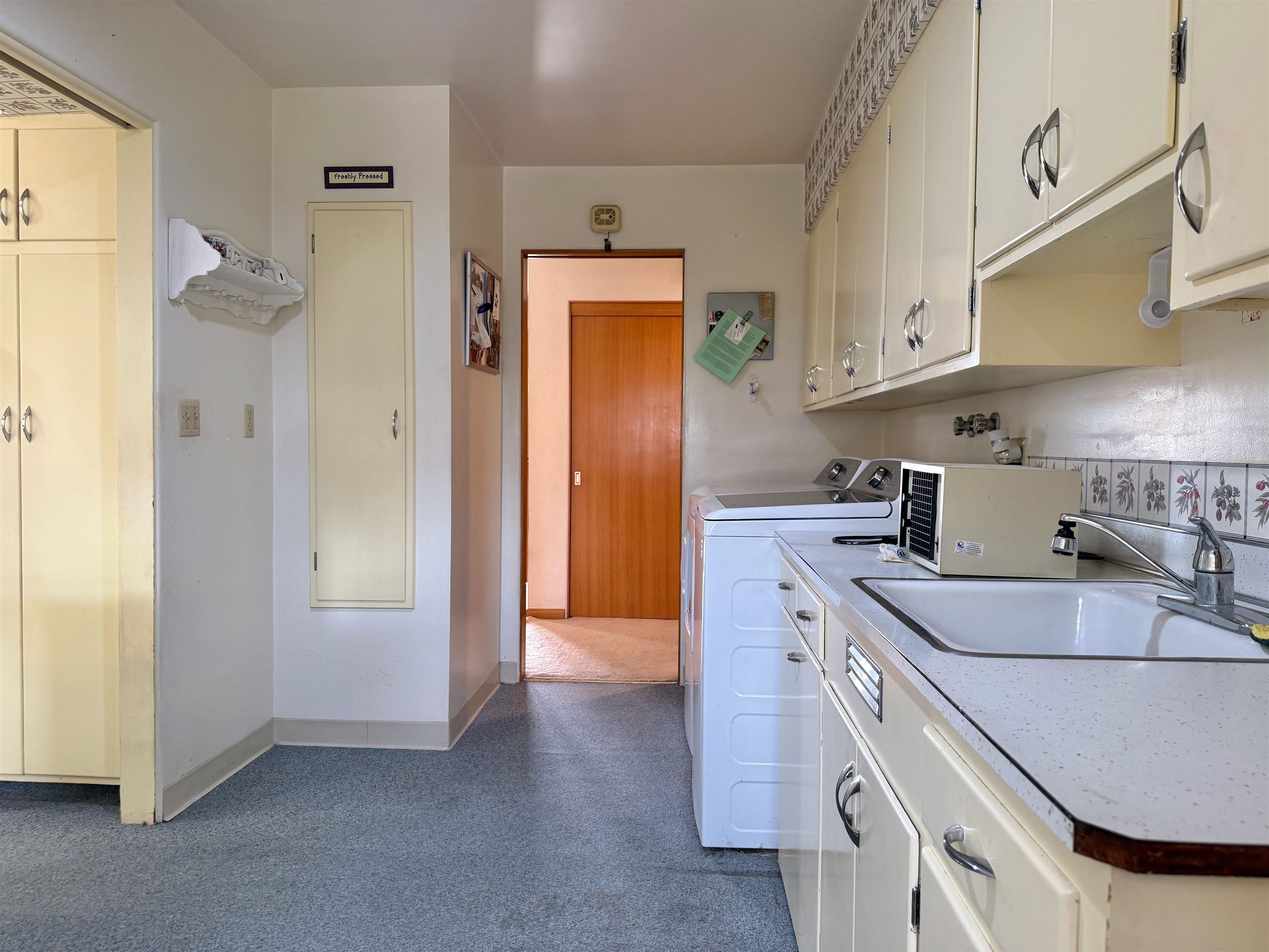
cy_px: 476
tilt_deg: -2.4
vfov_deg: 56.8
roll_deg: -0.3
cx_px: 634
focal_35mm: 24
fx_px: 880
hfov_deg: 71.6
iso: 125
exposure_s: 1/60
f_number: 1.78
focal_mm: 6.76
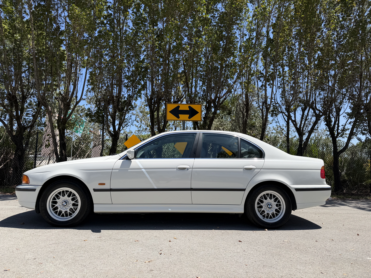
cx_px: 186
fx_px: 257
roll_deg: -1.2
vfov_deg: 56.8
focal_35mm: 24
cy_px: 139
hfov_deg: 71.6
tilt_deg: +6.5
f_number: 1.78
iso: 80
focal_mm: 6.76
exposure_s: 1/3953
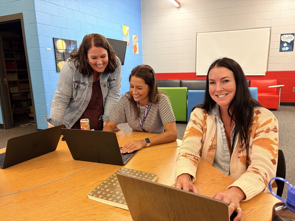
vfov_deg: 53.1
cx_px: 148
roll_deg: +1.3
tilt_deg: -11.9
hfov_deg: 67.3
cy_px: 110
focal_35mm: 26
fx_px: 222
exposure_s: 1/60
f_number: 1.6
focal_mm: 5.96
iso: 160
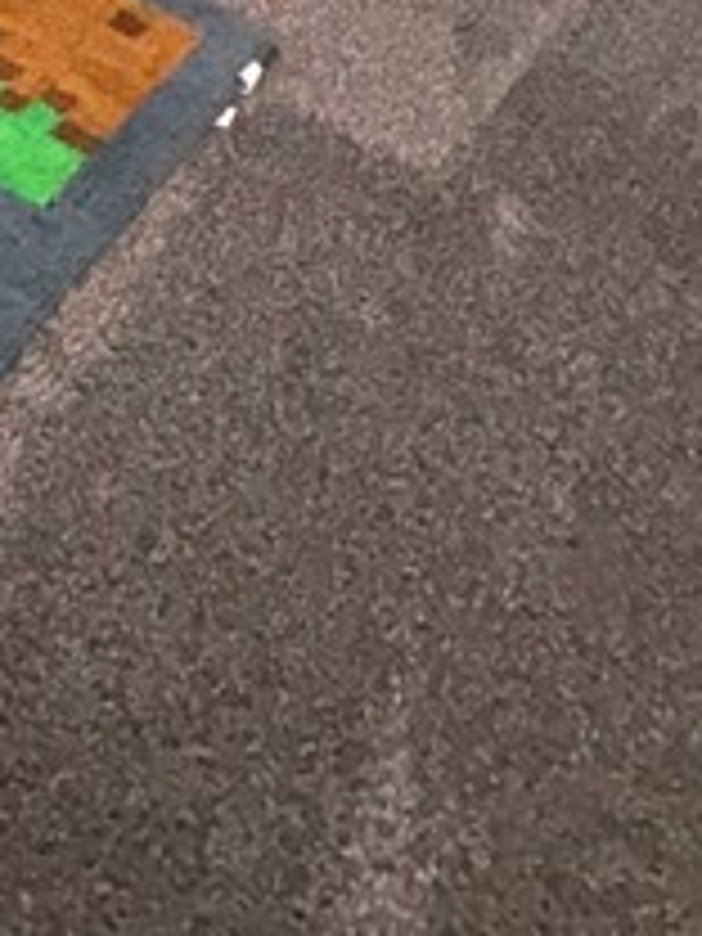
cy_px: -1080
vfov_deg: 17.2
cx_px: -328
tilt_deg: -1.0
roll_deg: -4.2
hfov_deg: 18.9
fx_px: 1866
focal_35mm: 69
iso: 50
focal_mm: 2.22
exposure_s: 1/62
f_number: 2.2
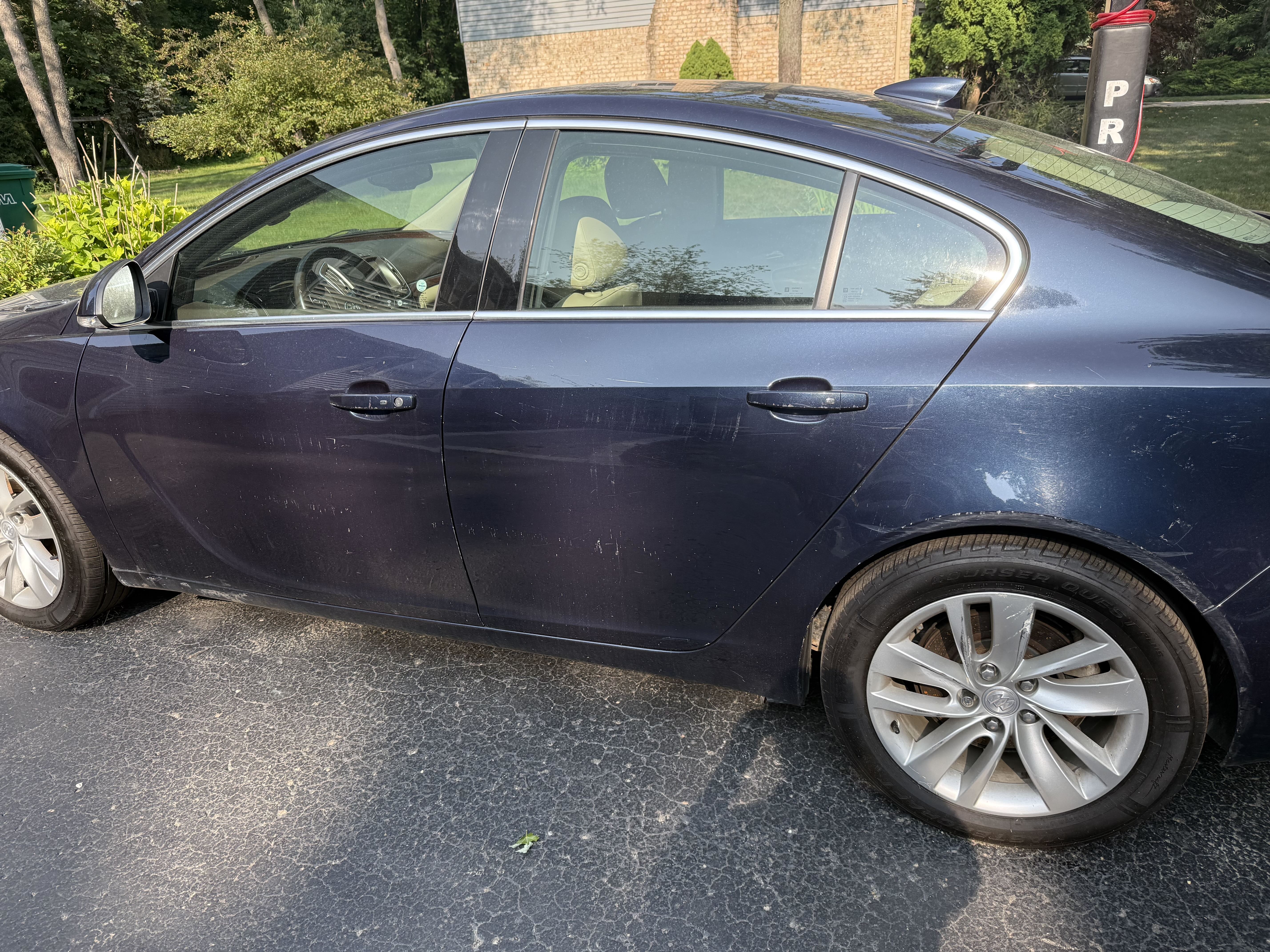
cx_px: 635
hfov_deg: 71.6
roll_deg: +3.1
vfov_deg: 56.8
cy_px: 476
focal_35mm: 24
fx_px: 881
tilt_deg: -22.0
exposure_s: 1/1156
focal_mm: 6.76
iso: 100
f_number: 1.78
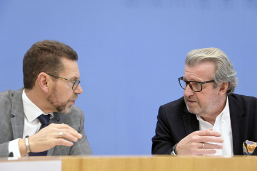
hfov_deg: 23.9
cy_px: 86
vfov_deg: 16.0
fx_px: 606
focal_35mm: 85
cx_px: 128
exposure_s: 1/320
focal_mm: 85
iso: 3200
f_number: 5
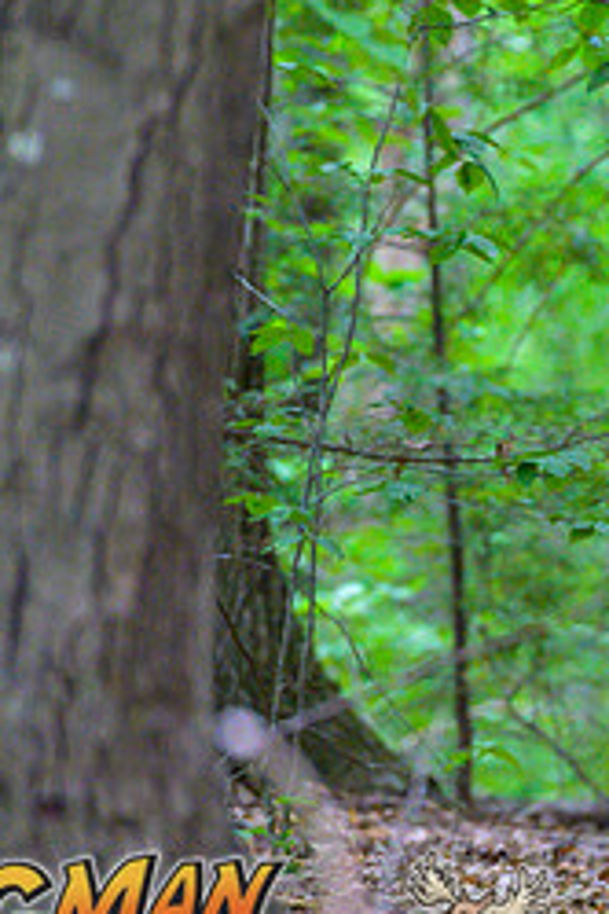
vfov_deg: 4.4
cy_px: 518
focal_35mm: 466
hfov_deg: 2.9
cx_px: 792
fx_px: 11824
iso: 8000
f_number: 4
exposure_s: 1/250
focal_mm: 200
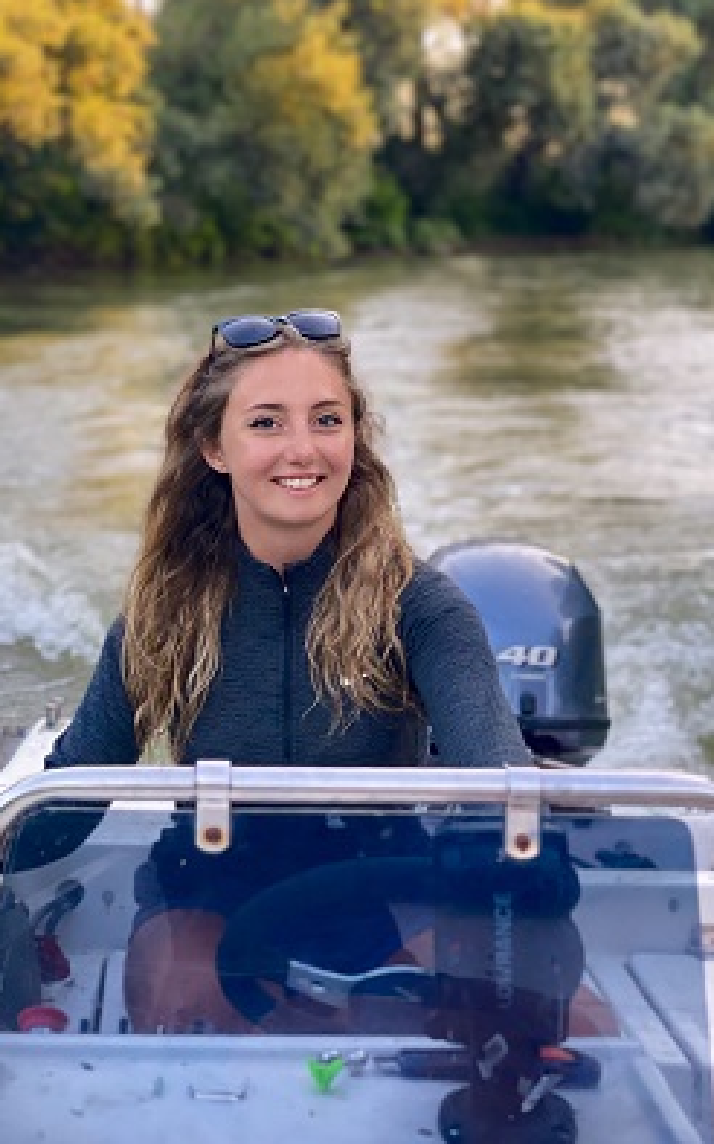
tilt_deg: -9.7
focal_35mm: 56
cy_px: 566
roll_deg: -0.9
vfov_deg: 36.3
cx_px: 290
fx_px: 1745
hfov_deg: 23.1
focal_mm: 6
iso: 100
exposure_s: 1/122
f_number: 2
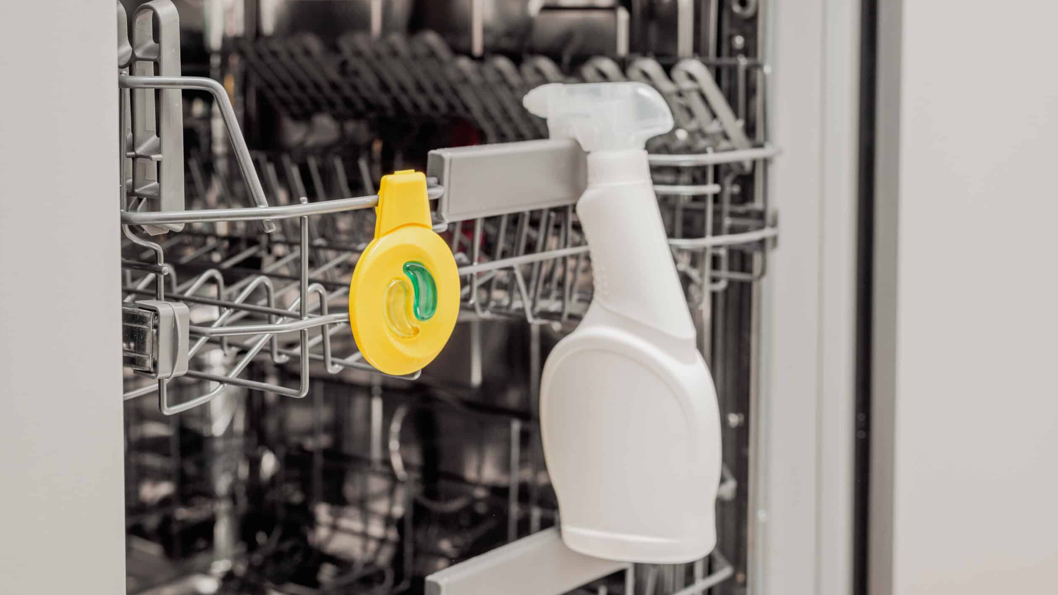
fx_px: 1487
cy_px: 312
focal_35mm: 53
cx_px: 530
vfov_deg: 22.6
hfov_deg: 39.2
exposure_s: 1/200
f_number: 5.6
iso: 100
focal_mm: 50
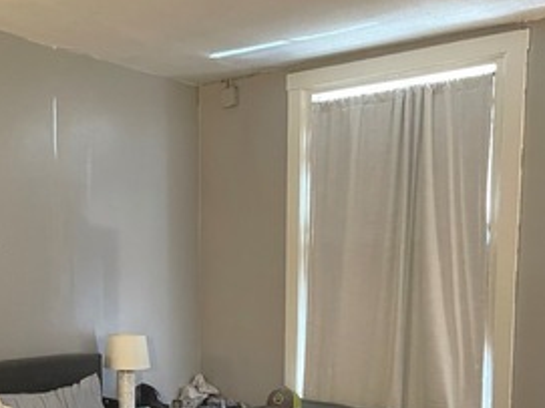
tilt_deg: -5.6
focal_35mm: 48
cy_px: 340
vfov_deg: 29.4
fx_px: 755
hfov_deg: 39.3
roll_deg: +0.0
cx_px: 196
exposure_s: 1/30
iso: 800
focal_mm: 5.1
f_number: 1.6
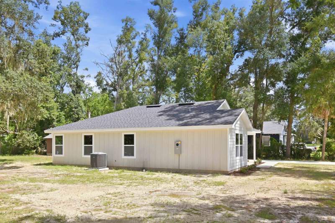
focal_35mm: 30
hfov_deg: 61.9
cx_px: 168
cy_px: 112
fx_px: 279
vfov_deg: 43.6
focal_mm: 20
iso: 400
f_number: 9
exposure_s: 1/320
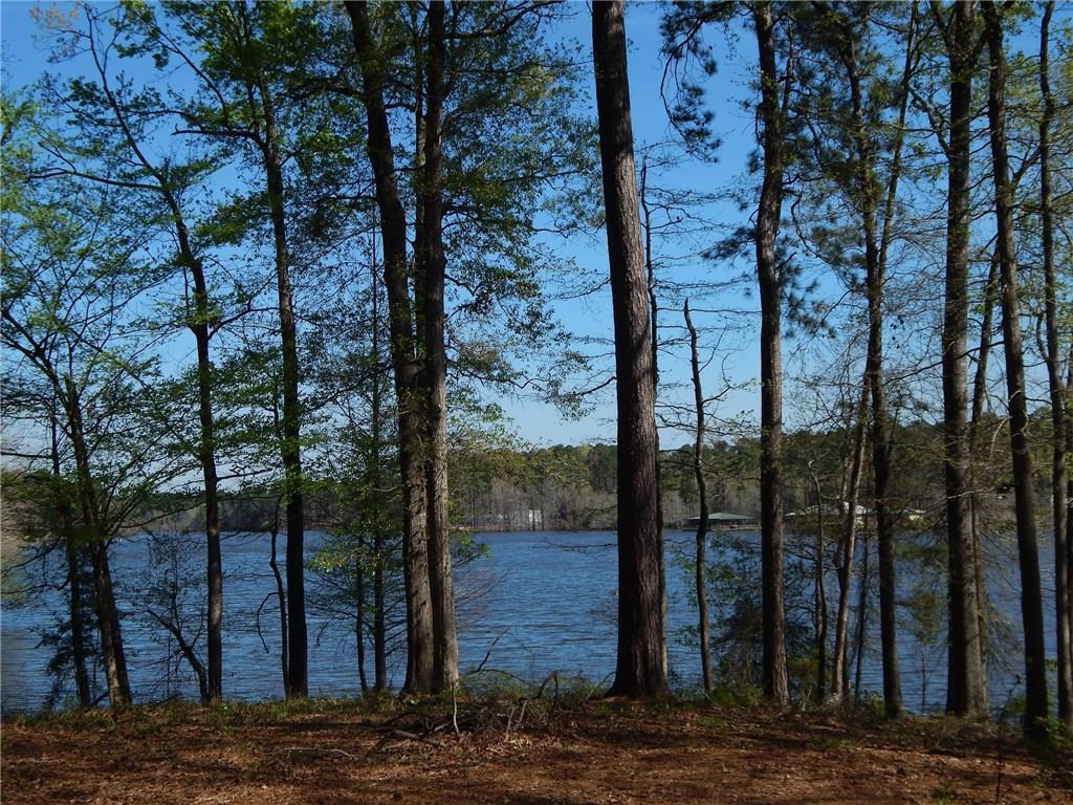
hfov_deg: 38.9
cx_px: 536
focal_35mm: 49
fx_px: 1519
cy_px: 402
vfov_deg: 29.7
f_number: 3.7
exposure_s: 1/1250
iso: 125
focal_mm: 8.6
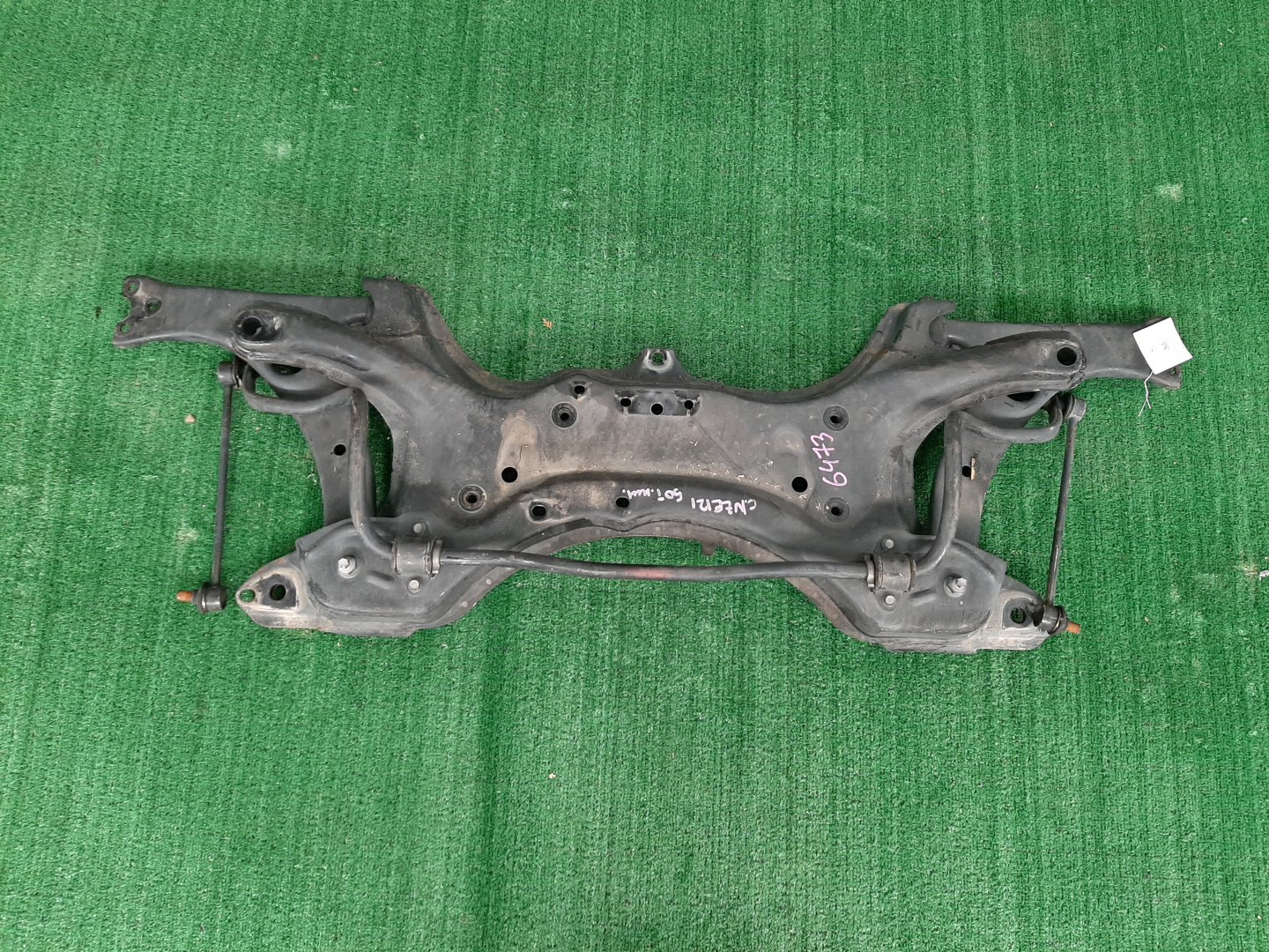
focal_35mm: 26
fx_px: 953
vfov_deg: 53.1
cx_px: 634
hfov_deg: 67.3
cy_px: 476
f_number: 1.7
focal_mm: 3.93
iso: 105
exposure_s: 1/50
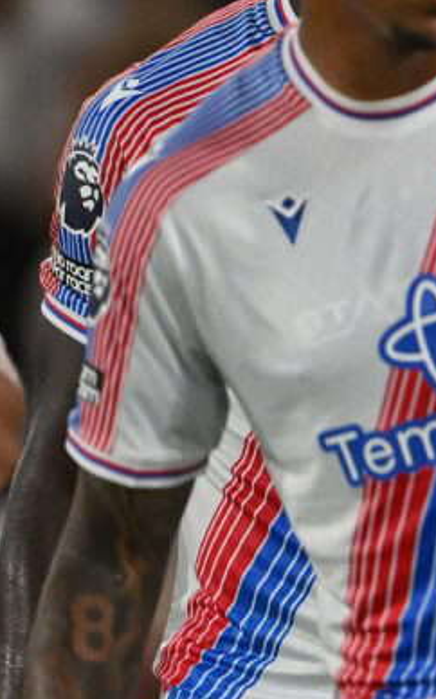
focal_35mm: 2692
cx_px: 1522
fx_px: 51256
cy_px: 743
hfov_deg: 0.5
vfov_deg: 0.8
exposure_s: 1/1600
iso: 2000
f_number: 2.8
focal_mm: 400
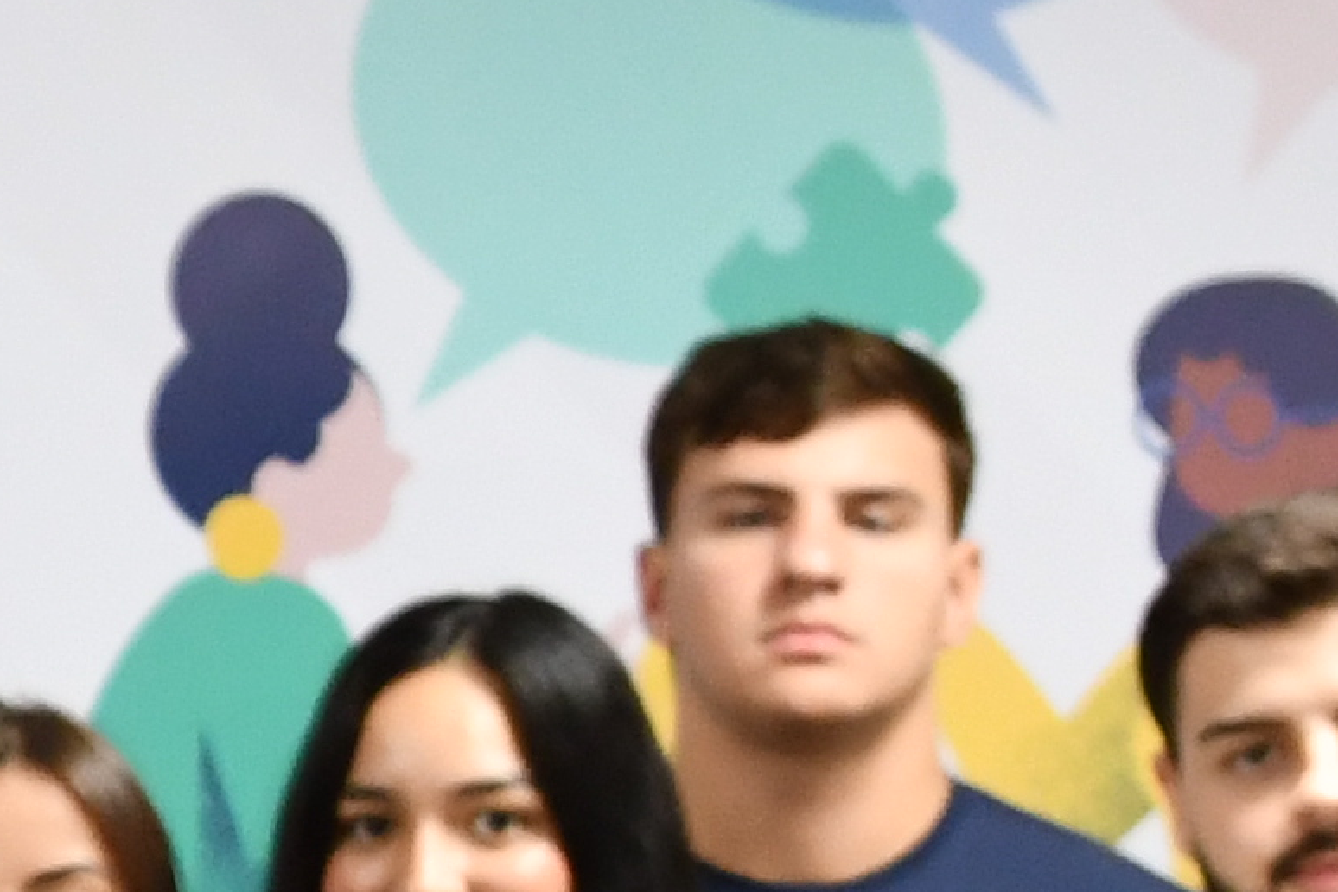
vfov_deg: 5.3
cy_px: 1360
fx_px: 9625
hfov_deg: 7.1
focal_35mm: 259
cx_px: -2707
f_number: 2.8
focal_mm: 24
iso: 1000
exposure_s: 1/125
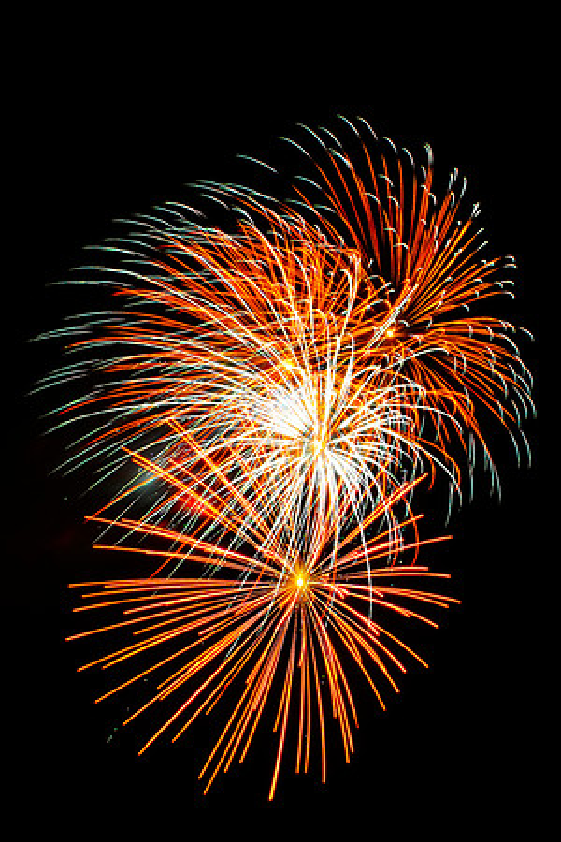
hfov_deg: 53.1
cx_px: 280
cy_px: 421
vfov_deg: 73.7
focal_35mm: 24
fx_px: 561
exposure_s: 8
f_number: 14
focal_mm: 24
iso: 200
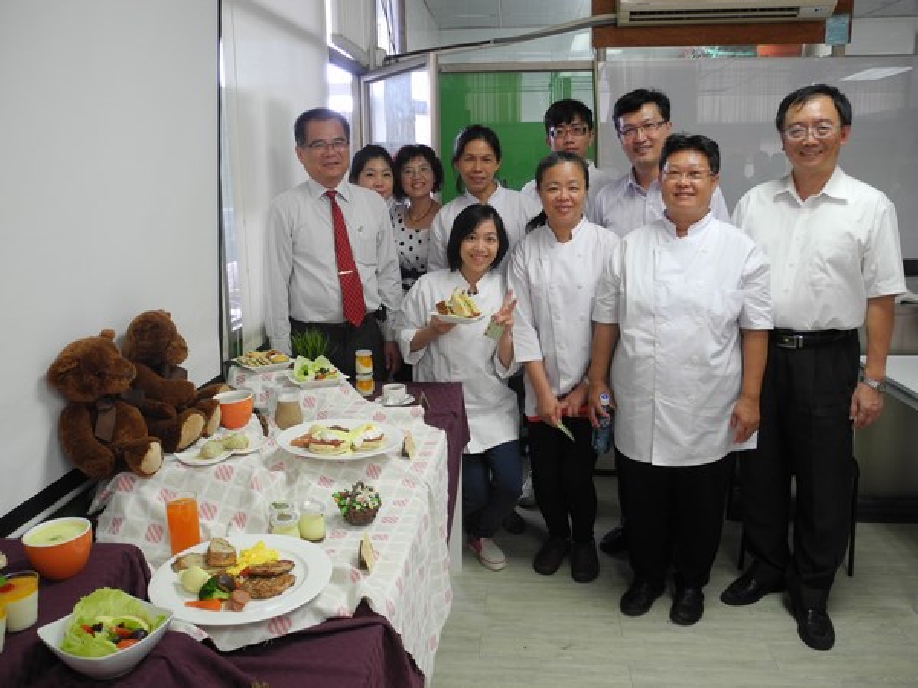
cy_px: 344
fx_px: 796
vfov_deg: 46.8
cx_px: 459
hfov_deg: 60.0
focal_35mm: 30
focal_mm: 6.4
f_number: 2.8
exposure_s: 1/30
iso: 220
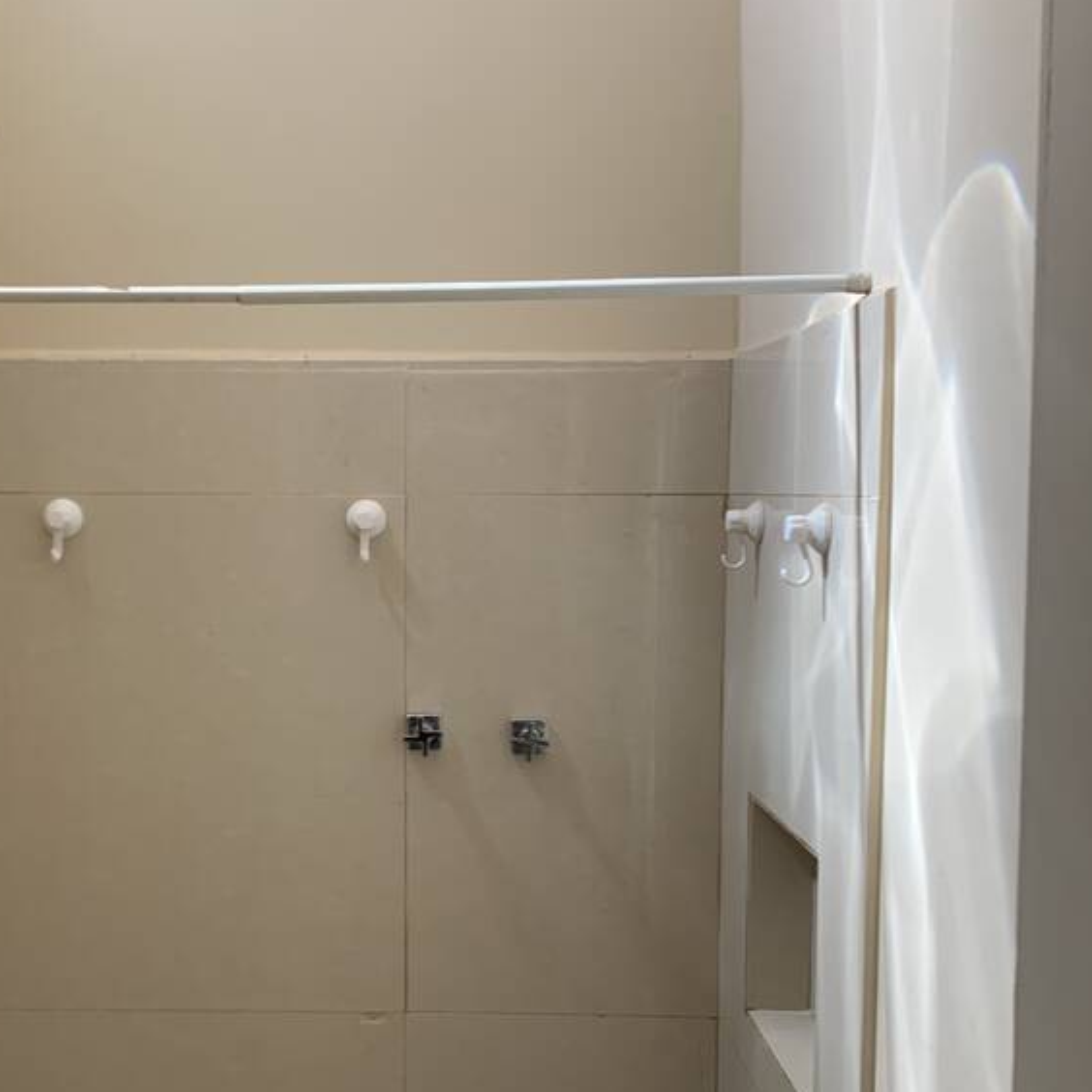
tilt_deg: -3.2
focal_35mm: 44
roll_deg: -0.6
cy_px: 629
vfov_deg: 38.3
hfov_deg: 38.1
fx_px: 1570
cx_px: 416
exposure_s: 1/74
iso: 100
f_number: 1.8
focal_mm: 4.25
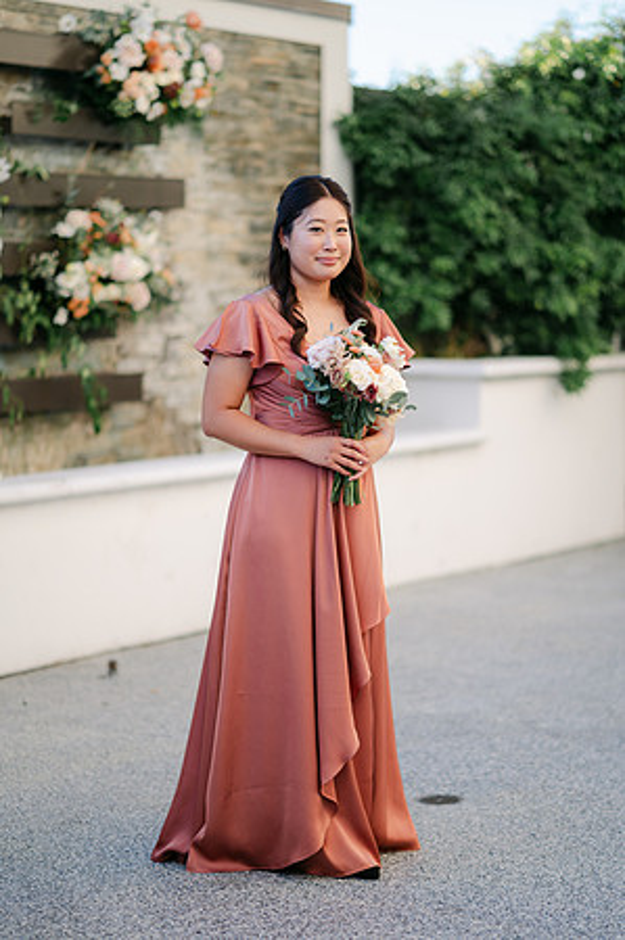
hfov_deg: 16.0
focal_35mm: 85
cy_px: 470
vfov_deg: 23.9
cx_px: 312
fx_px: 2218
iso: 100
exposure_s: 1/1250
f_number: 1.8
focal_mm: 85
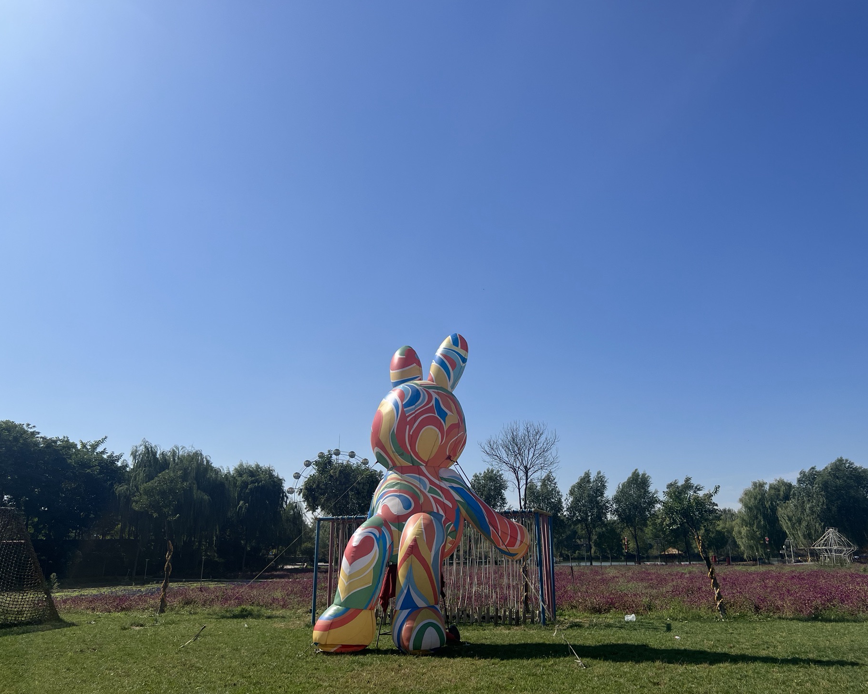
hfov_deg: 62.1
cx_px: 477
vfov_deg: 51.5
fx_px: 719
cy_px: 357
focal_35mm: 28
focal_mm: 5.7
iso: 50
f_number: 1.5
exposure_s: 1/8000
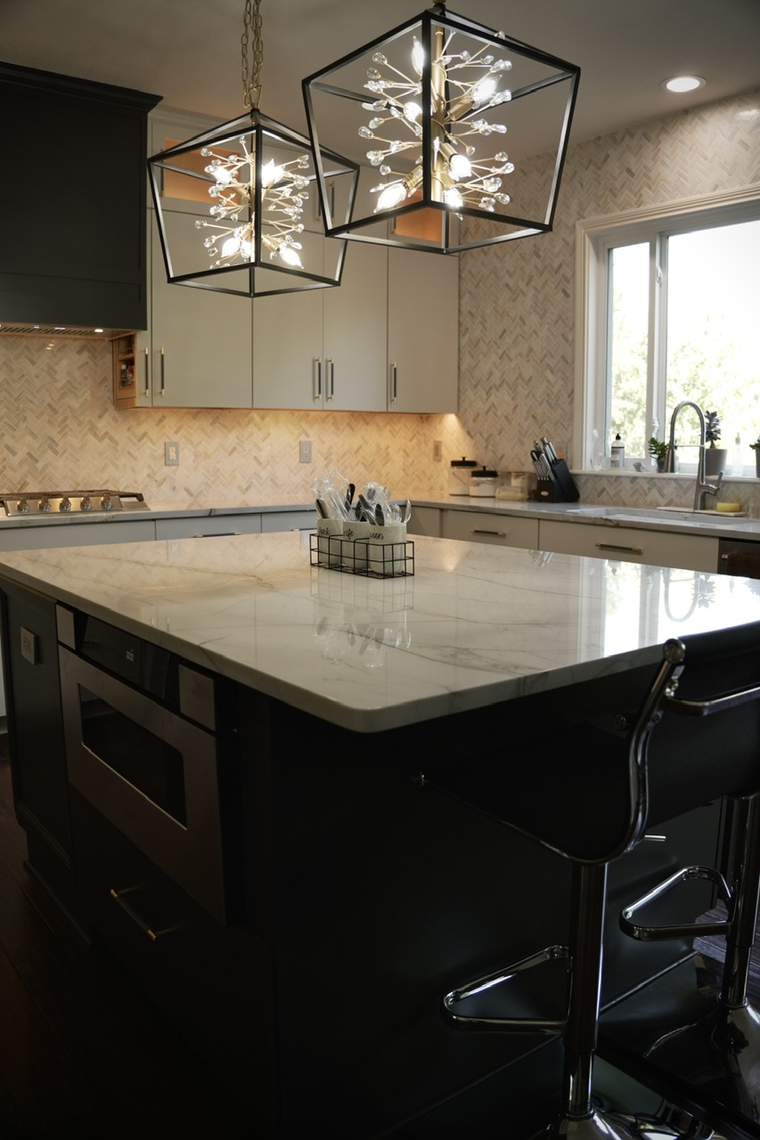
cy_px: 570
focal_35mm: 27
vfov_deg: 67.4
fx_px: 855
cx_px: 380
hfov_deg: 47.9
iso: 320
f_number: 2.8
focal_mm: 18
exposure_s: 1/125
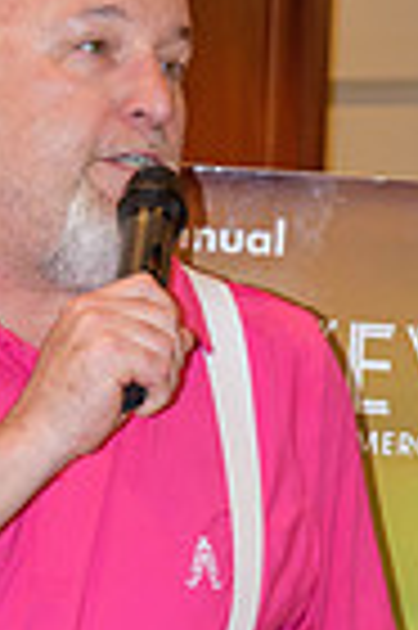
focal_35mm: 265
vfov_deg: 7.8
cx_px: -13
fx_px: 4627
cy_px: 572
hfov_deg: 5.2
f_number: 5.6
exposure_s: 1/60
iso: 900
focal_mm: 55
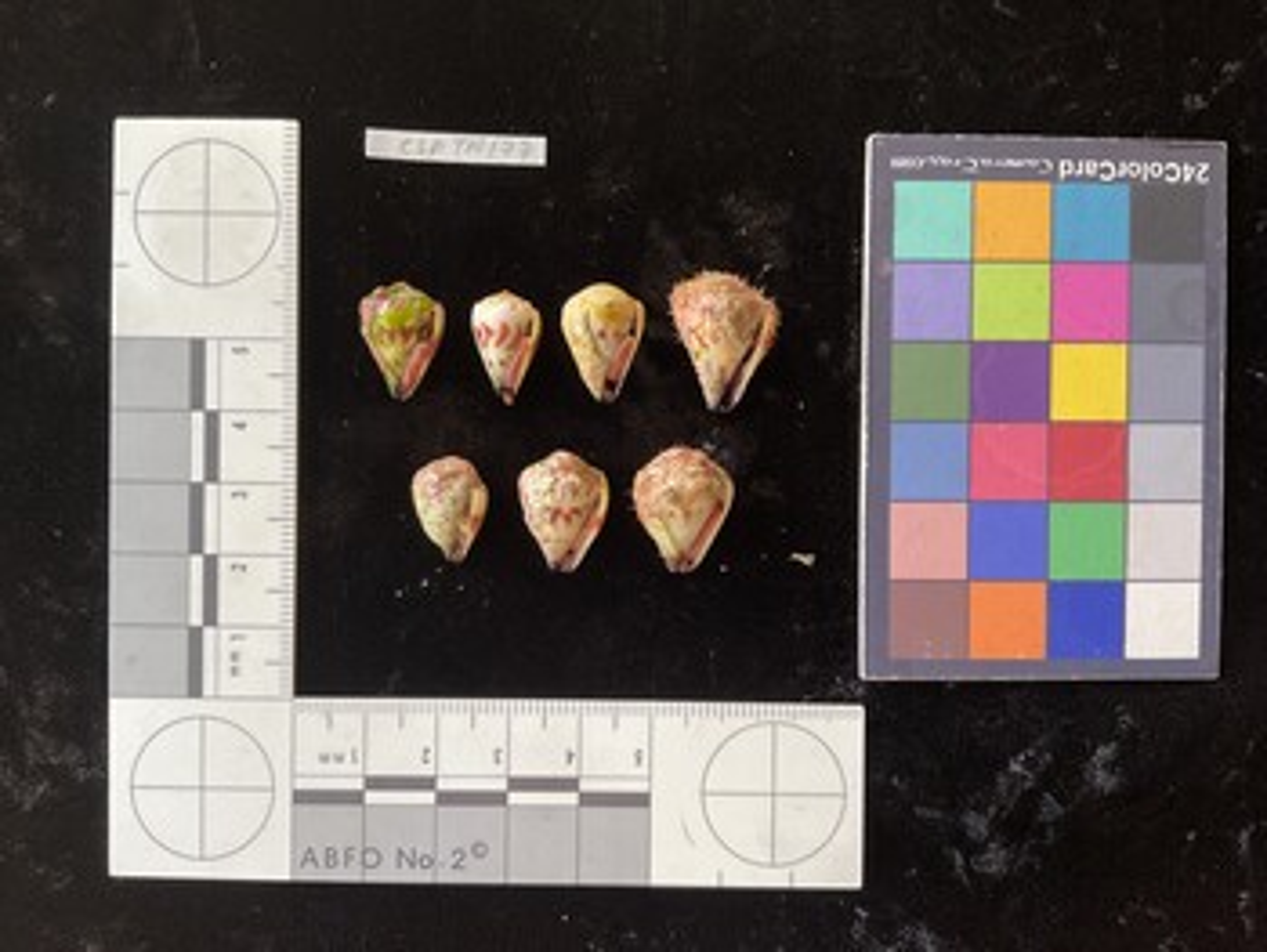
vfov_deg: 48.3
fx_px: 1062
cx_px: 634
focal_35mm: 29
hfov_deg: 61.6
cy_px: 476
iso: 100
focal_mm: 3
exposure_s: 1/60
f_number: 1.8
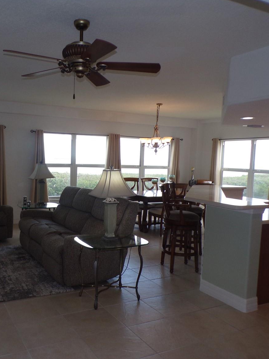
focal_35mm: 33
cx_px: 91
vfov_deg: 55.3
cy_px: 183
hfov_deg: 42.4
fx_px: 342
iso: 80
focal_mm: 4.3
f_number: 4.3
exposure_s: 1/50
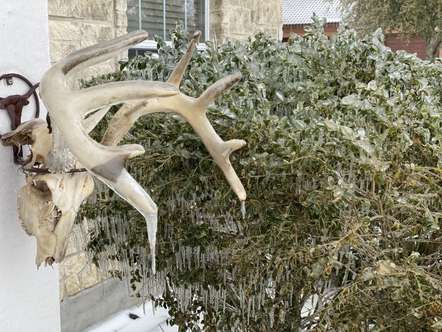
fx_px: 664
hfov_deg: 36.8
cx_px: 221
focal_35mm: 52
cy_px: 166
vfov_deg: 28.0
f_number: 2
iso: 20
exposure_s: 1/400
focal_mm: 6
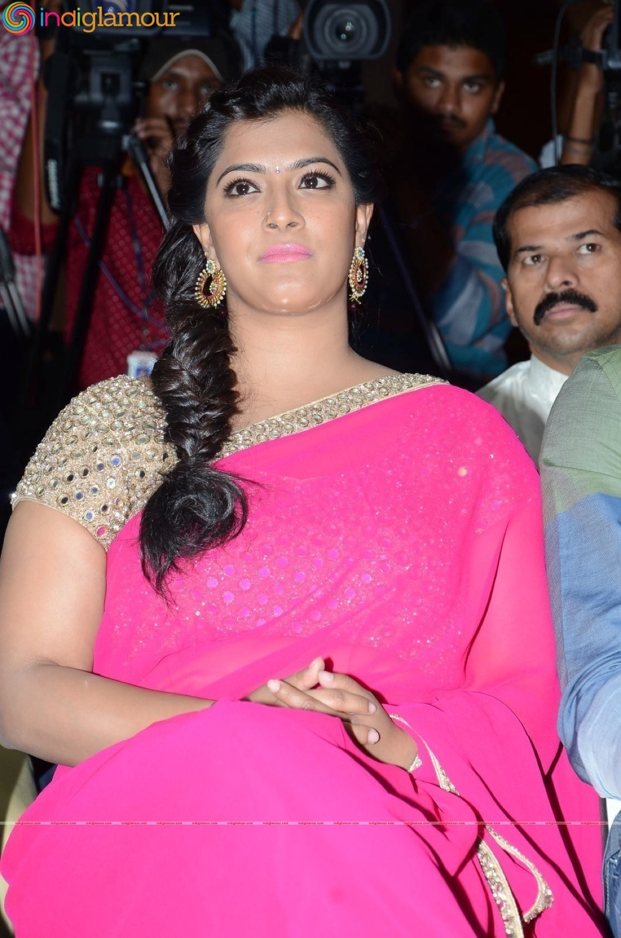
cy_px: 469
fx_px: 3510
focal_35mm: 135
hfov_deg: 10.1
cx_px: 310
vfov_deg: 15.2
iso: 500
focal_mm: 90
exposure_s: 1/125
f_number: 6.3
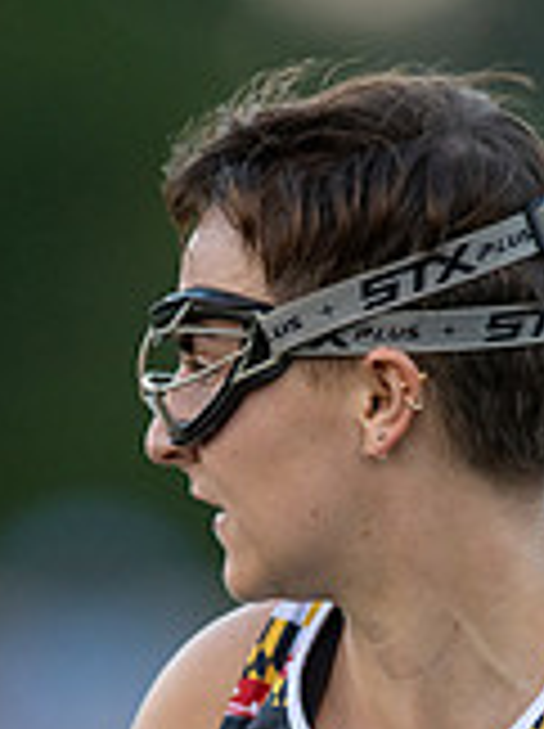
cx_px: 247
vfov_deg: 1.4
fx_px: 28993
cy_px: 866
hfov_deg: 1.1
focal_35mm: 1380
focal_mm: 400
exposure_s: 1/1250
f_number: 2.8
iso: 1400
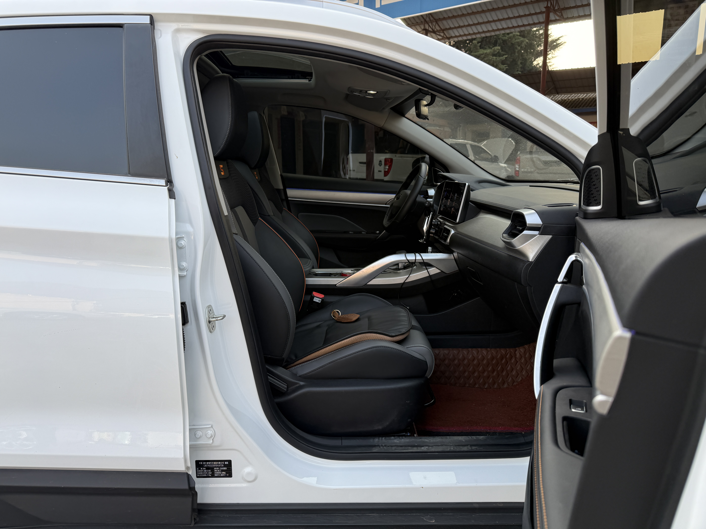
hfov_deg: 71.6
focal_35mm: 24
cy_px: 264
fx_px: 489
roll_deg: +0.1
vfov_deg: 56.8
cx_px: 353
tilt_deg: -10.4
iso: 80
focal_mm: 6.76
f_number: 1.78
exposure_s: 1/376
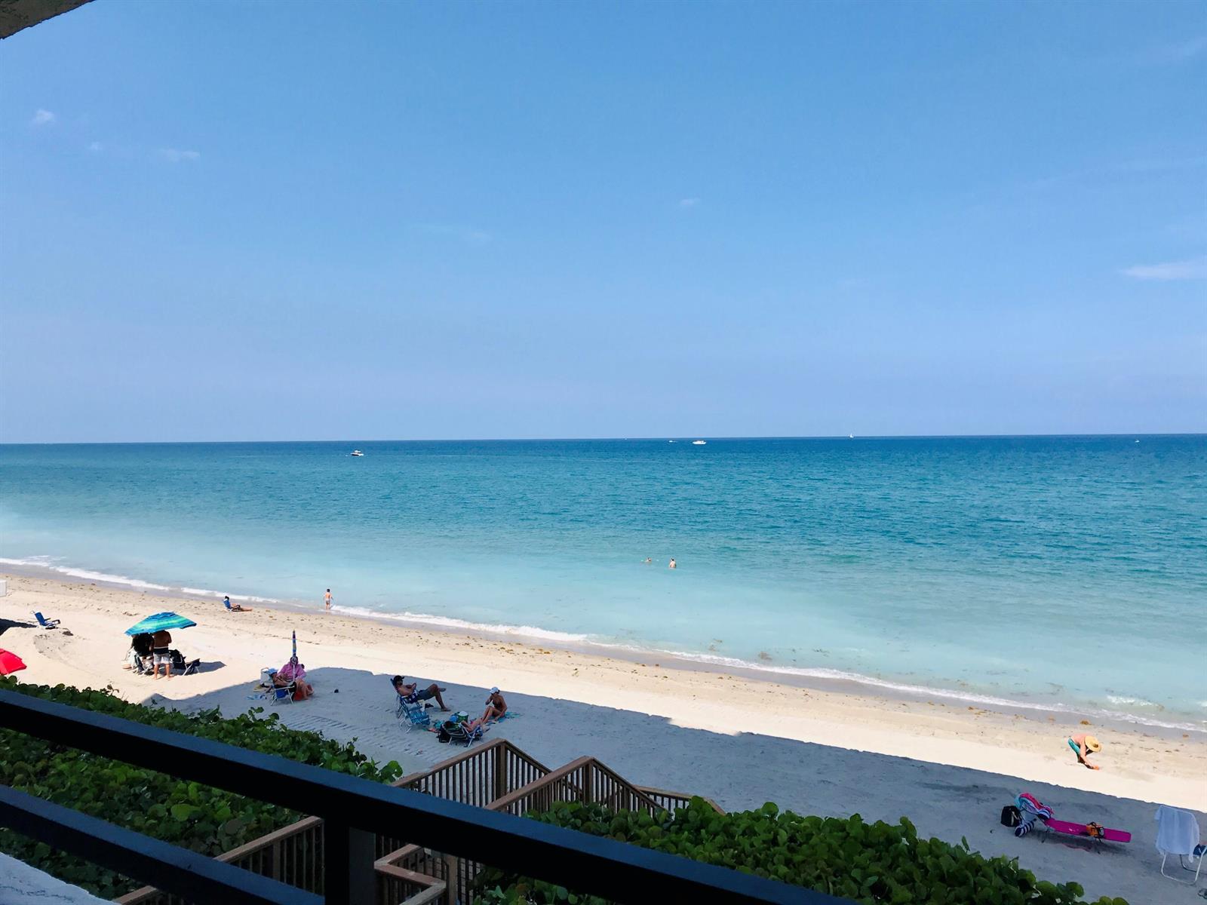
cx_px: 604
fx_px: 976
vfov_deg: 49.7
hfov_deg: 63.4
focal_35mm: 28
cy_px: 452
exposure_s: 1/2817
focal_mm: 3.99
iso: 20
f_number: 1.8
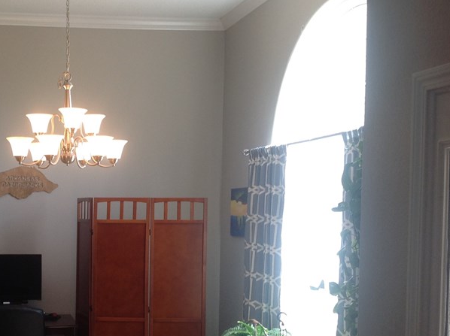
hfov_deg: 31.1
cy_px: 250
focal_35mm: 60
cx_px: 71
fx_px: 779
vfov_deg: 24.1
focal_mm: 4.28
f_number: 2.4
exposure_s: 1/60
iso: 50
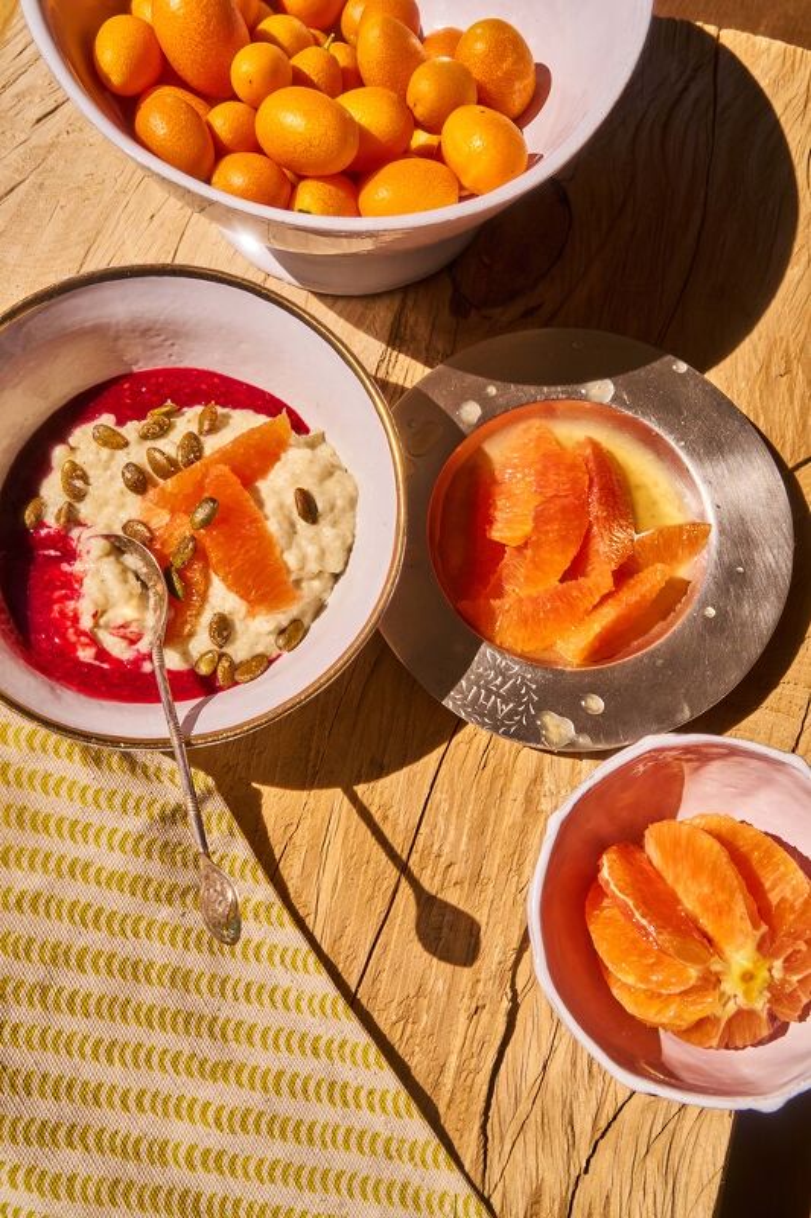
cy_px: 609
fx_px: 1183
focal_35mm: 35
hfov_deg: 37.8
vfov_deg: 54.4
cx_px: 406
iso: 400
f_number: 13
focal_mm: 35
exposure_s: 1/250
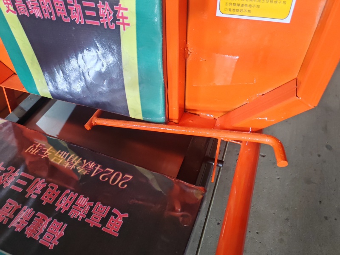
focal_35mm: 27
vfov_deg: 51.4
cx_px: 170
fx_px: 265
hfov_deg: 65.3
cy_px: 128
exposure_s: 1/50
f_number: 1.95
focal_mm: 5.52
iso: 800
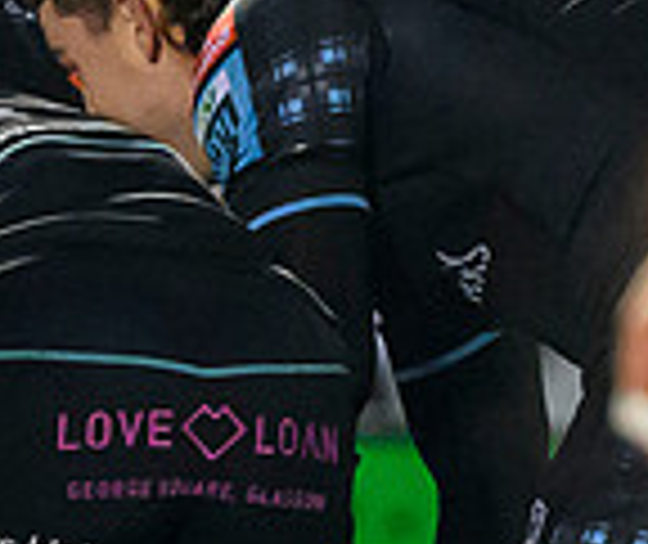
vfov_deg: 0.5
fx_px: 65137
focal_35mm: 3330
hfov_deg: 0.6
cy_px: 1318
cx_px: -164
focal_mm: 400
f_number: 3.2
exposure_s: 1/1000
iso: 6400
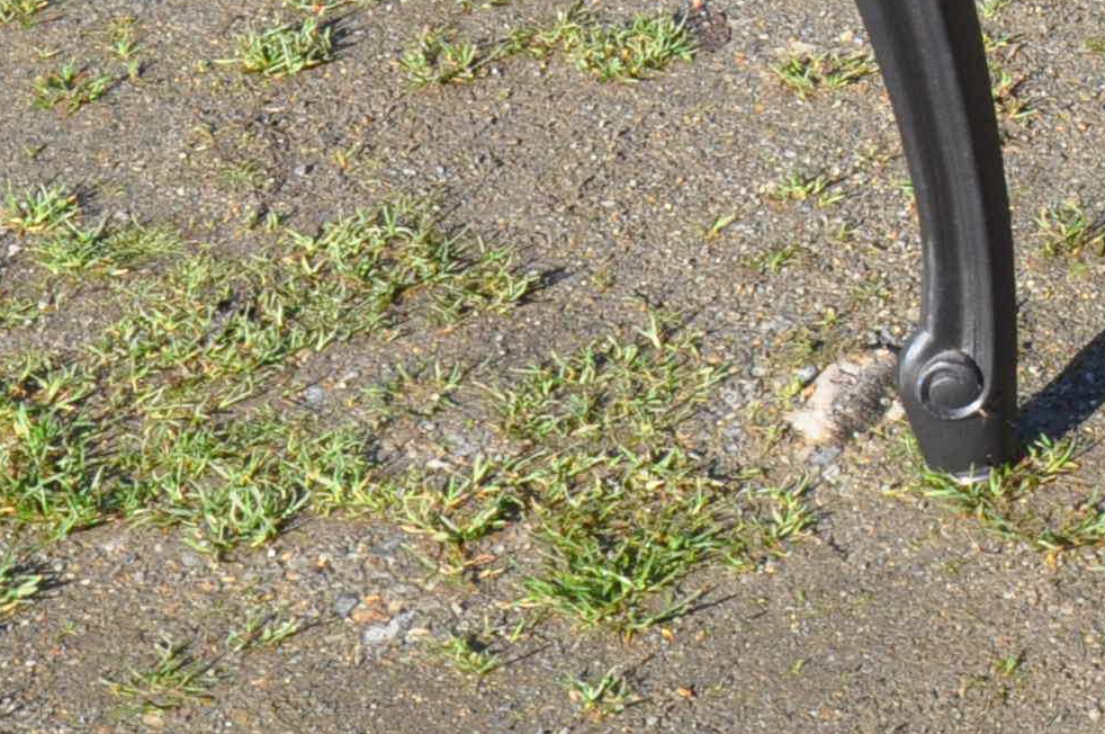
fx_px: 7633
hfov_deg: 8.0
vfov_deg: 5.4
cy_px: -607
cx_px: 2011
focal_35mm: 249
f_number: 13
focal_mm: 38
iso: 500
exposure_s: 1/180
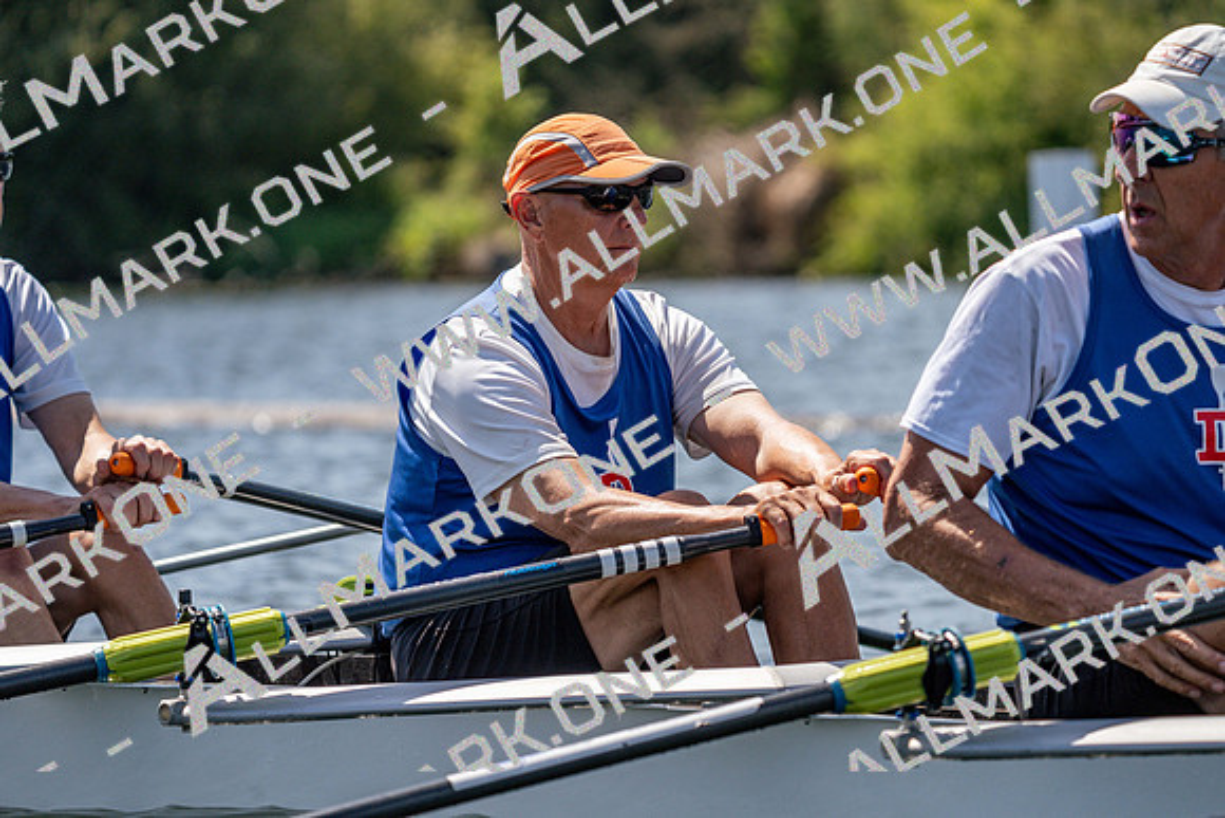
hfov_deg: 7.7
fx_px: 9053
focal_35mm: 266
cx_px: 612
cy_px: 409
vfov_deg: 5.2
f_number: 5.6
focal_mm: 266
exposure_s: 1/2000
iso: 320
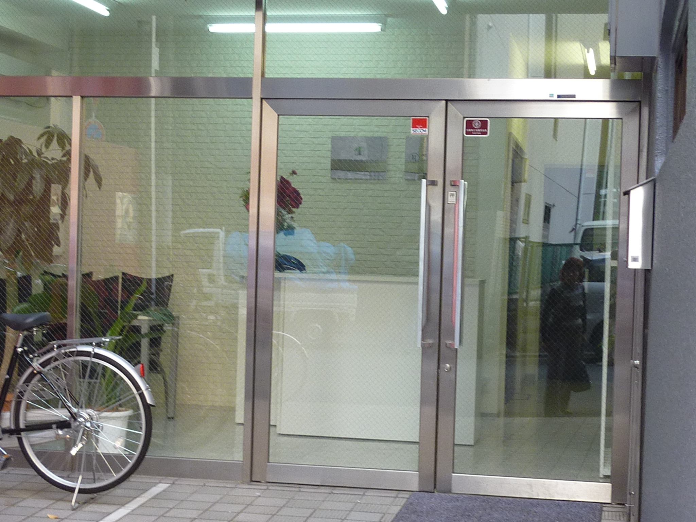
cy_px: 261
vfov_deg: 21.9
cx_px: 348
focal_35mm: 67
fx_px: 1347
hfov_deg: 29.0
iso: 100
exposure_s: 1/30
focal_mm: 6.1
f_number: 3.6
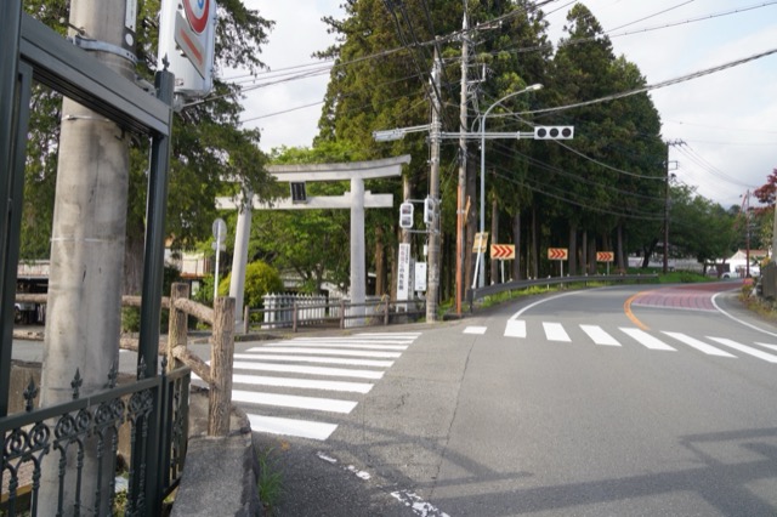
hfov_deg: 65.5
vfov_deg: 46.4
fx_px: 604
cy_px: 258
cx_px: 388
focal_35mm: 28
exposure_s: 1/320
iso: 400
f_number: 7.1
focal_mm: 28
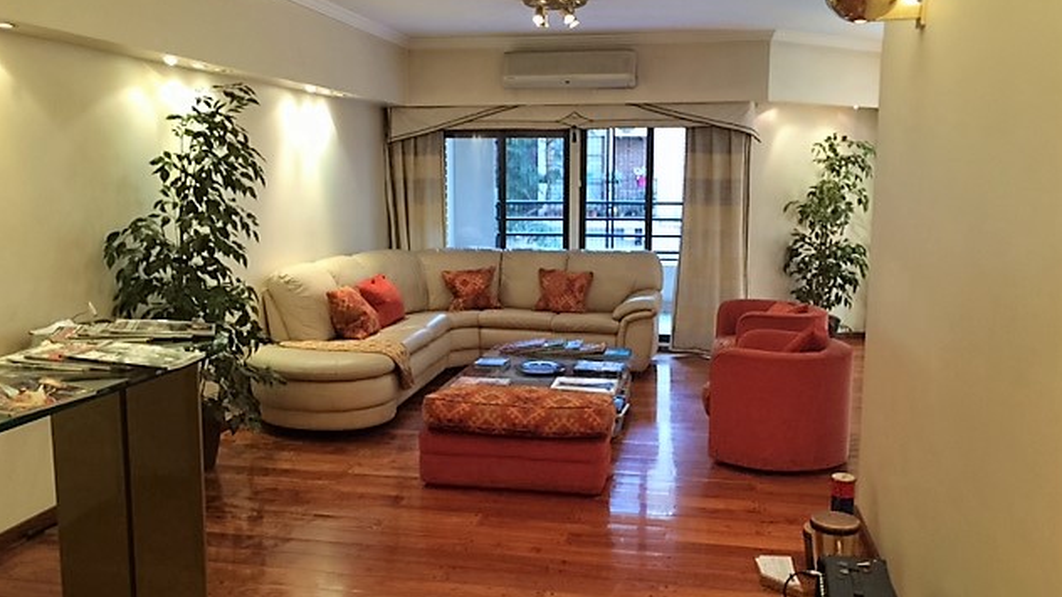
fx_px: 901
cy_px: 301
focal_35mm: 32
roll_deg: +1.4
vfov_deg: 36.6
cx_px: 531
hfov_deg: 61.0
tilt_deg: -9.9
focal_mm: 4.15
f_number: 2.2
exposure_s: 1/33
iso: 100
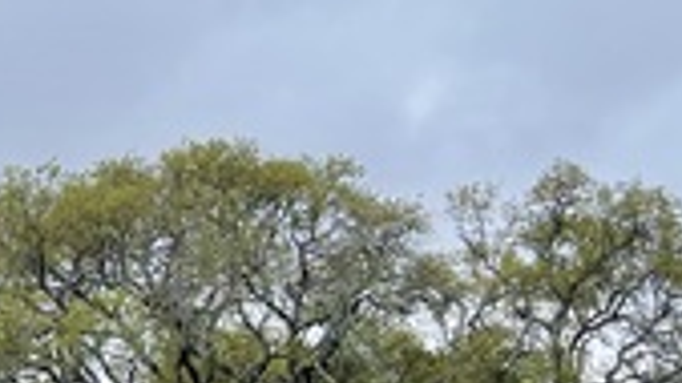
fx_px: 1862
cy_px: 601
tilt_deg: -1.1
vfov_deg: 11.2
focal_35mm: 103
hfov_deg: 19.3
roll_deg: +0.3
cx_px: -190
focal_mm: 5.1
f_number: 1.6
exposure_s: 1/1200
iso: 32
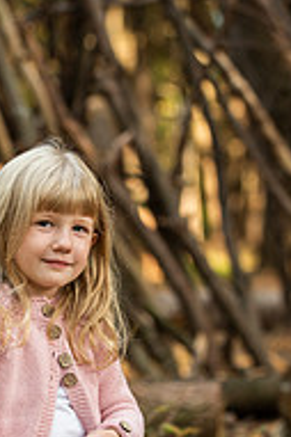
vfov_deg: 9.2
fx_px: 2721
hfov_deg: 6.1
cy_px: 366
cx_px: 55
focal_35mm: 224
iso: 250
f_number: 3.5
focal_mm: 95
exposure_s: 1/40
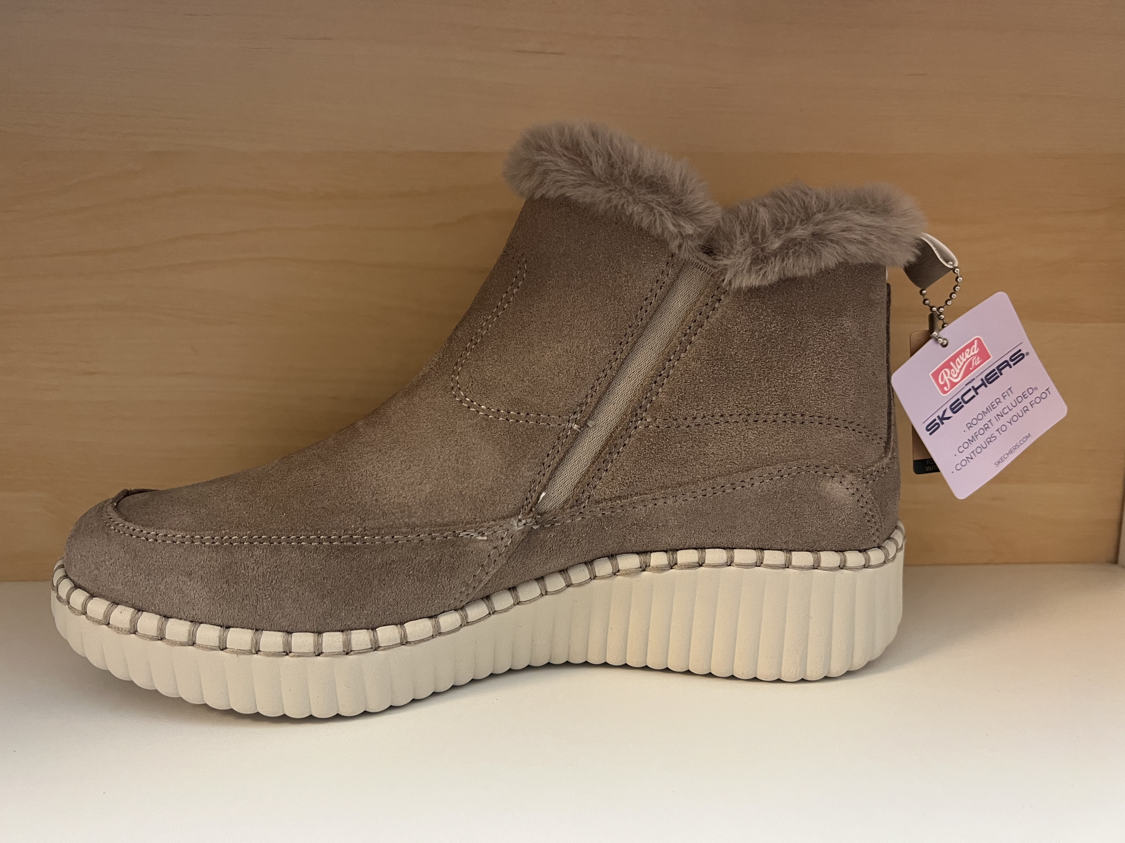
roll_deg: +0.1
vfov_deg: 53.1
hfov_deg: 67.3
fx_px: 845
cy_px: 422
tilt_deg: -10.0
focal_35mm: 26
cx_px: 562
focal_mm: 5.7
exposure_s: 1/50
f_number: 1.5
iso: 160
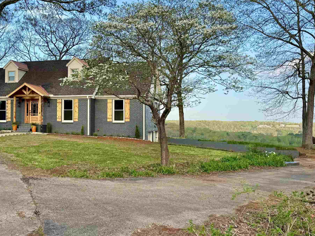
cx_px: 86
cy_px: 111
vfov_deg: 35.1
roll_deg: -0.8
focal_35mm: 41
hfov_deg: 44.5
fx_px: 373
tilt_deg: +1.3
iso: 80
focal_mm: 6.76
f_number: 1.78
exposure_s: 1/1395
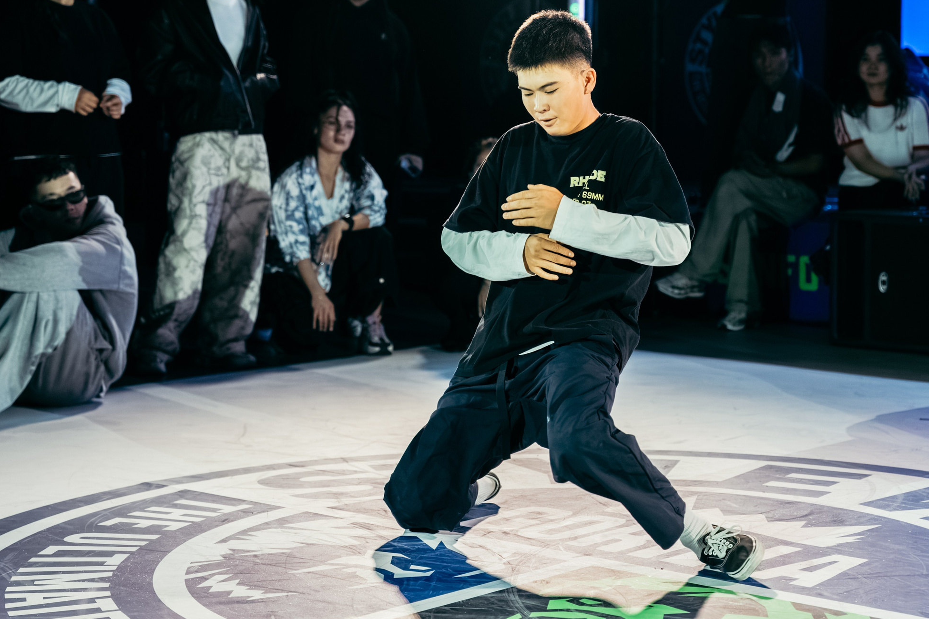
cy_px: 227
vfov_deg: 15.5
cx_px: 585
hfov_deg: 23.1
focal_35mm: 88
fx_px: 2271
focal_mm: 67
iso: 3200
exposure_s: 1/800
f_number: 2.8
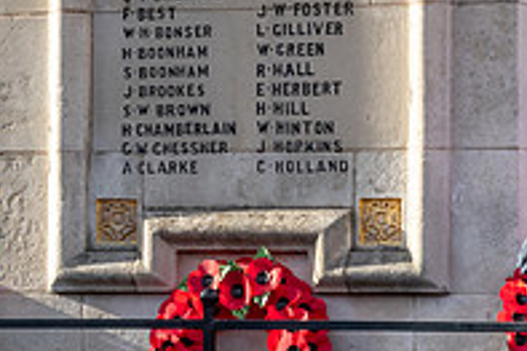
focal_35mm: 156
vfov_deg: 8.8
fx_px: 2282
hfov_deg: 12.9
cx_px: 628
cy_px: 233
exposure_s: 1/250
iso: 640
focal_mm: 38
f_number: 10
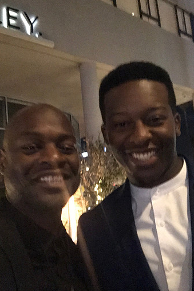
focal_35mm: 38
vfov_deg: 50.7
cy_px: 151
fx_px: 307
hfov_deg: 35.1
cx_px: 103
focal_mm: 2.87
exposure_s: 1/20
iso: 1000
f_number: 2.2
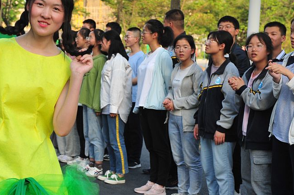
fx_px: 661
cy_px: 94
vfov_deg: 16.8
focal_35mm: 81
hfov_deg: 24.9
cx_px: 80
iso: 1400
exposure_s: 1/1600
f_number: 5
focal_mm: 44
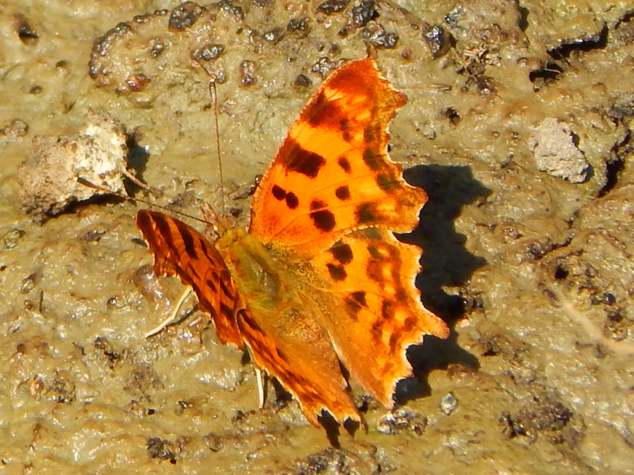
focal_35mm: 425
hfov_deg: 4.7
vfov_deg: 3.5
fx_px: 7785
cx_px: 317
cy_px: 238
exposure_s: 1/400
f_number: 5.7
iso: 125
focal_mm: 76.4
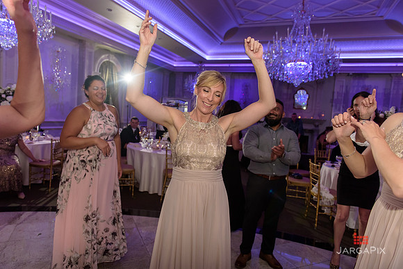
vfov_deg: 53.2
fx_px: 269
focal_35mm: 24
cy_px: 134
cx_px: 202
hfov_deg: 73.7
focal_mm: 24
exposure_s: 1/125
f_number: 3.2
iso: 1600
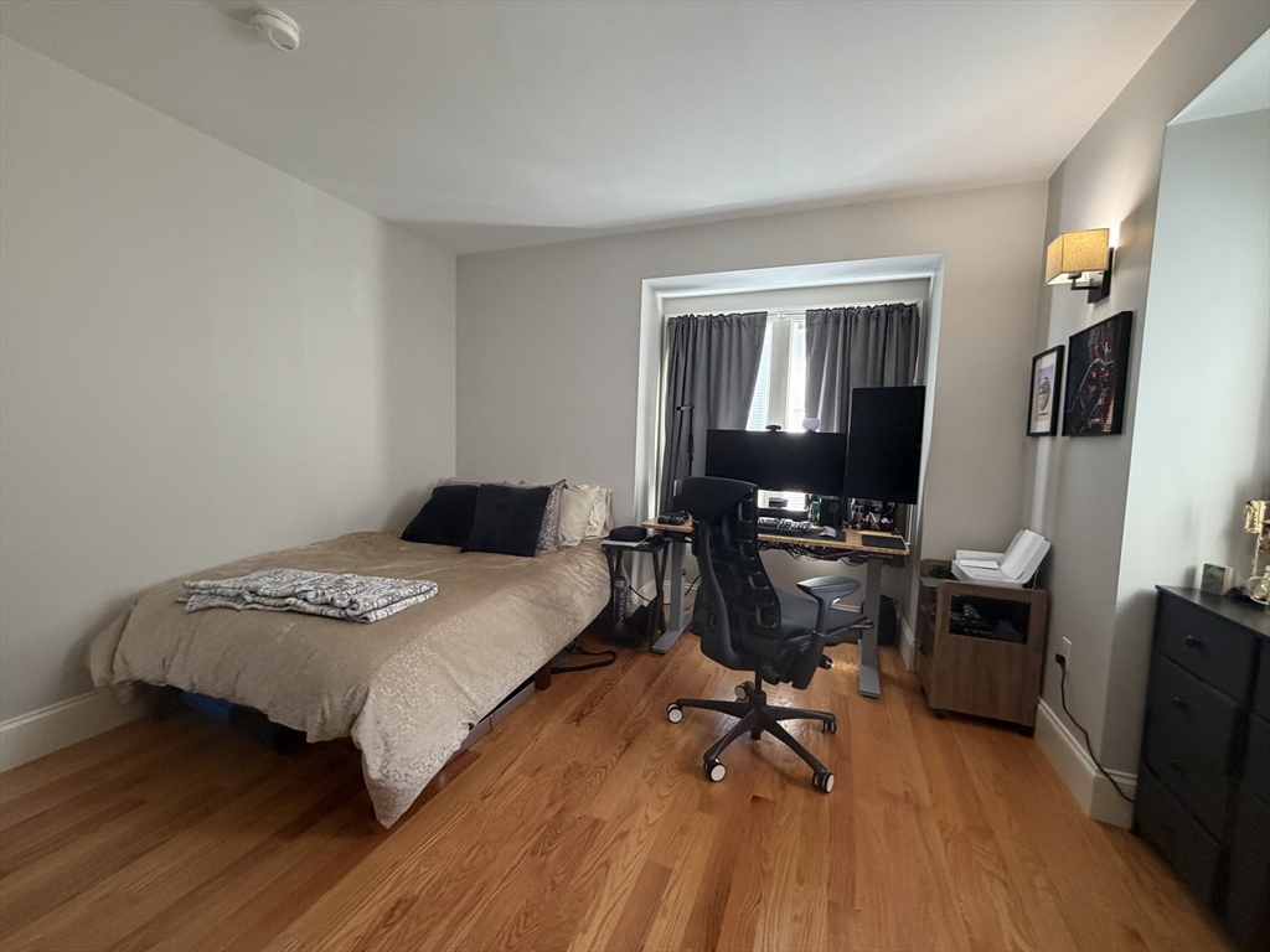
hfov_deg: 102.1
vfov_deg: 85.7
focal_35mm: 14
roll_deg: -0.2
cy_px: 476
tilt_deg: -5.3
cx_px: 635
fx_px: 514
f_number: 2.2
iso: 320
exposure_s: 1/71
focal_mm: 2.22
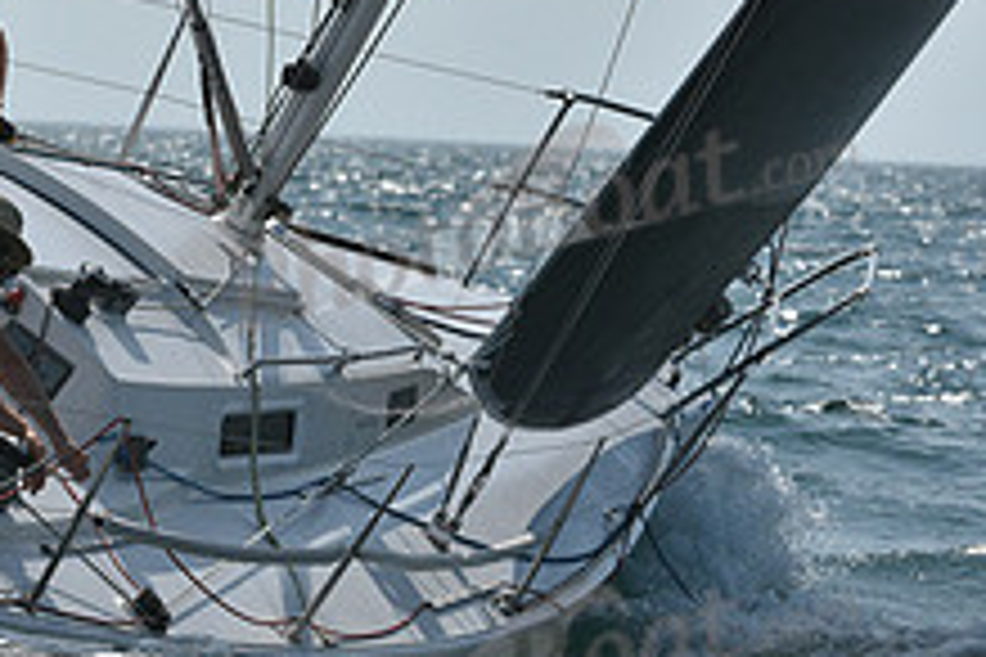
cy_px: 47
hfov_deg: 3.9
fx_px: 14515
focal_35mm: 530
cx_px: -5
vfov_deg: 2.6
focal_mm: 200
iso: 320
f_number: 9
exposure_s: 1/1600
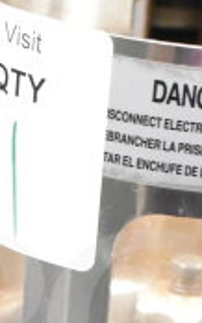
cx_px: 91
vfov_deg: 8.9
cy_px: 378
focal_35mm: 233
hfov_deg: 5.7
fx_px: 2046
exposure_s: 1/80
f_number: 4.5
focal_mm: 29
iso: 6400
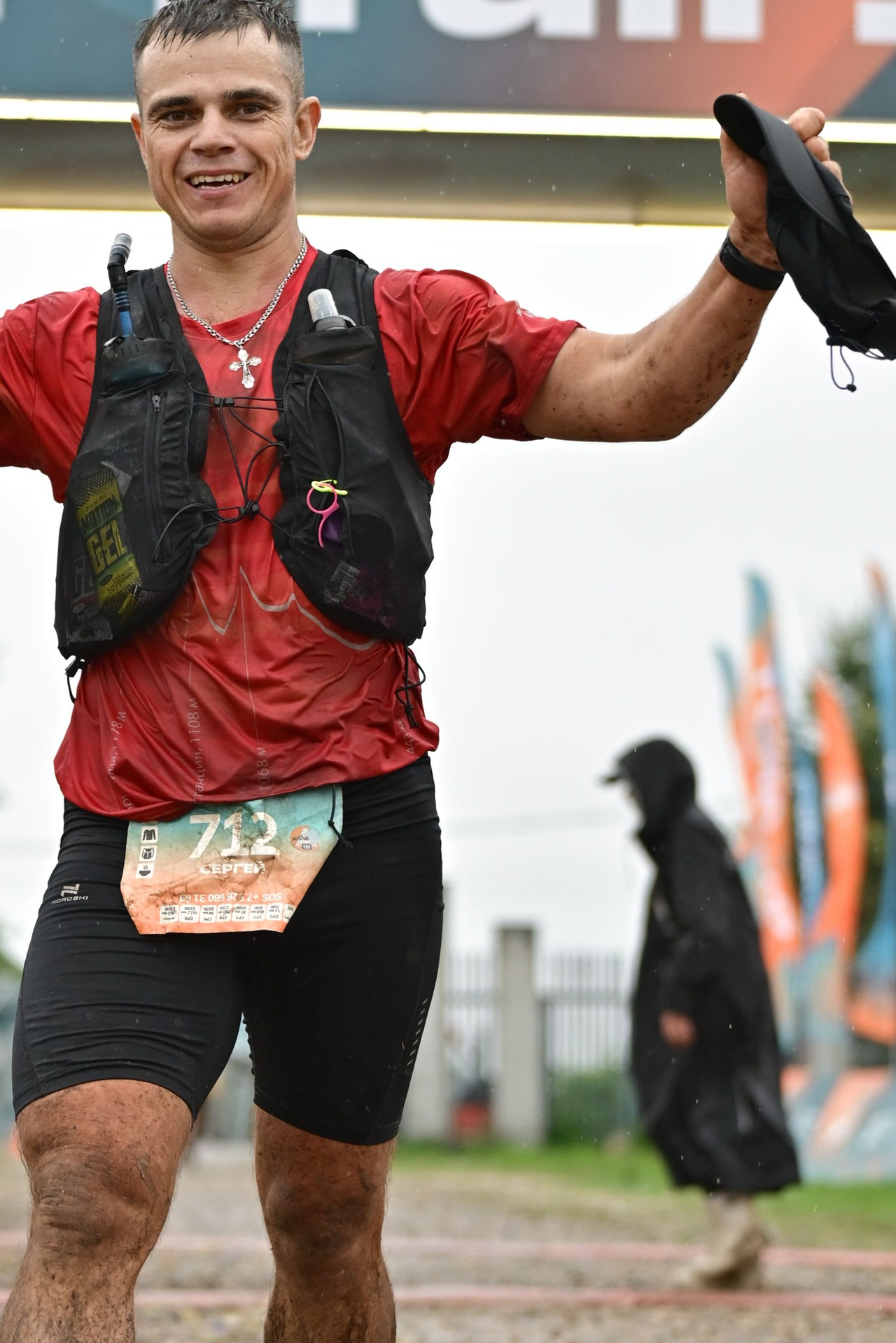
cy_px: 577
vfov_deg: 16.2
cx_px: 246
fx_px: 4699
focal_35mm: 126
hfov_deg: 10.9
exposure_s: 1/1250
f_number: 2.4
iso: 800
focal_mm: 63
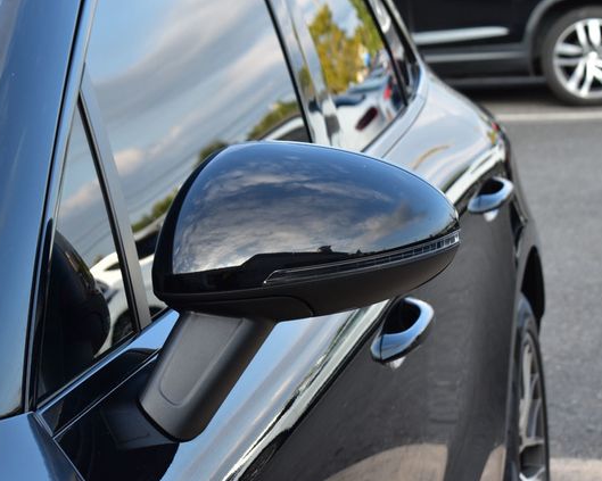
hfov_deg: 20.5
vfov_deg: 16.4
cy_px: 241
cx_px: 291
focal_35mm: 94
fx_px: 1667
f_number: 9
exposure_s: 1/100
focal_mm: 55
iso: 400
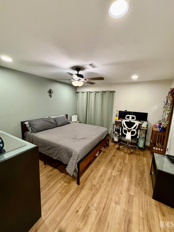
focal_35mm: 14
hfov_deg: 85.7
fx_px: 94
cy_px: 116
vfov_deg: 102.1
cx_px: 87
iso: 500
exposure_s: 1/120
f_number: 2.2
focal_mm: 2.22
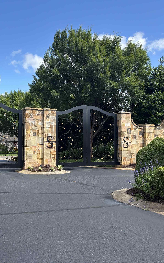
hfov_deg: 33.0
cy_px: 131
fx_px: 265
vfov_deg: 52.7
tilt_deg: +2.5
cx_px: 22
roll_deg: -1.6
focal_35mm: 37
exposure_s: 1/1328
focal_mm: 5.96
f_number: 1.6
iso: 50
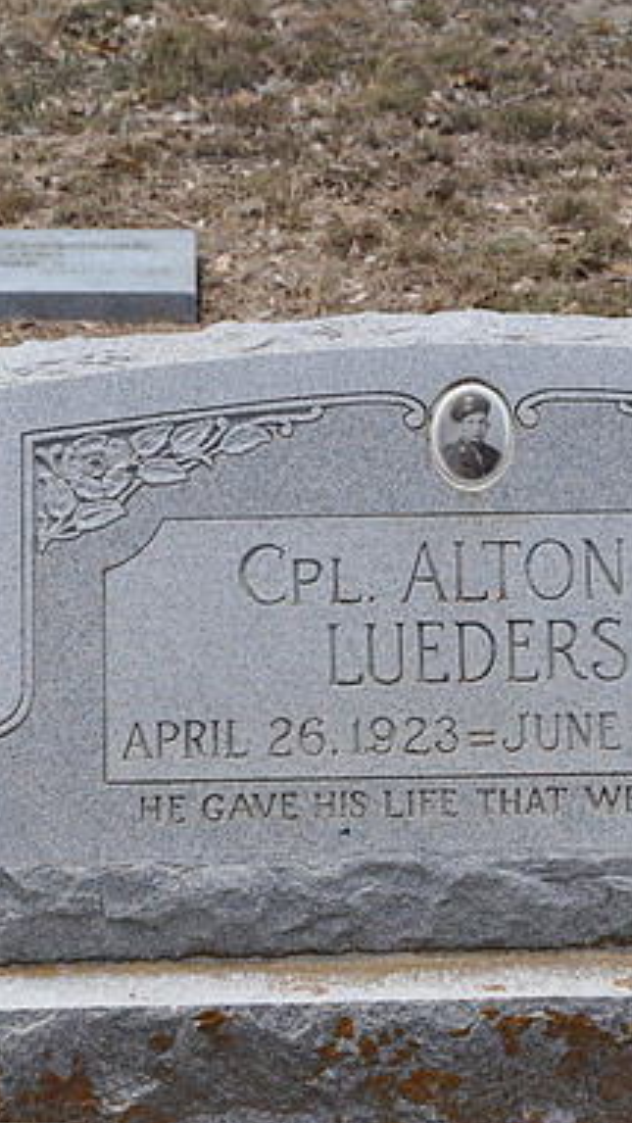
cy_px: 560
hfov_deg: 12.1
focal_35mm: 100
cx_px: 511
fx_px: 2978
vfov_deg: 21.4
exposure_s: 1/320
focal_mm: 42
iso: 200
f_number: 9
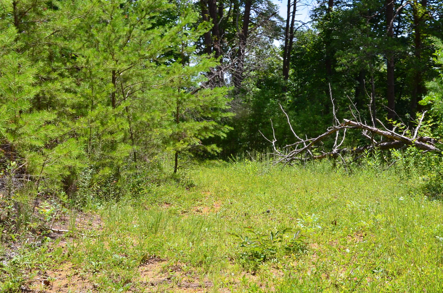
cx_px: 292
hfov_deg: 33.7
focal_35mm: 59
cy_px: 186
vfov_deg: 22.8
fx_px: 725
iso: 400
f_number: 10
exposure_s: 1/250
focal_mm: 28
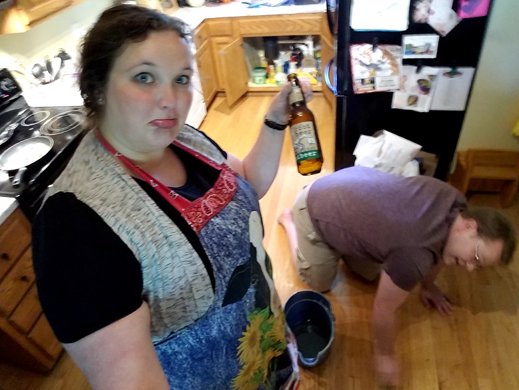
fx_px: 315
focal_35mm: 21
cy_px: 195
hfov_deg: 79.0
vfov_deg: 63.5
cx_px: 260
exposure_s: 1/15
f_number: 1.7
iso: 250
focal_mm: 2.1
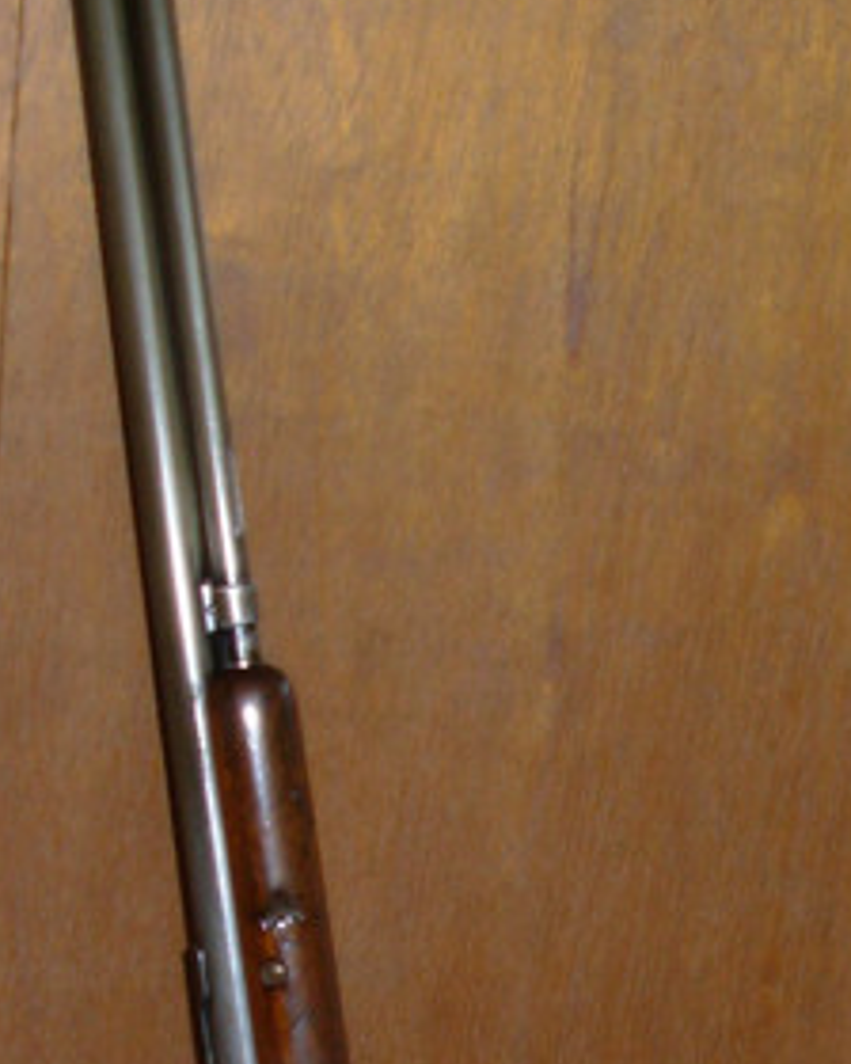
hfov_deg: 14.5
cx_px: 517
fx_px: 3337
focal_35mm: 106
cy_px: 1155
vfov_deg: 17.5
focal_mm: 6.3
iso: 50
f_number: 2.9
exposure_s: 1/32
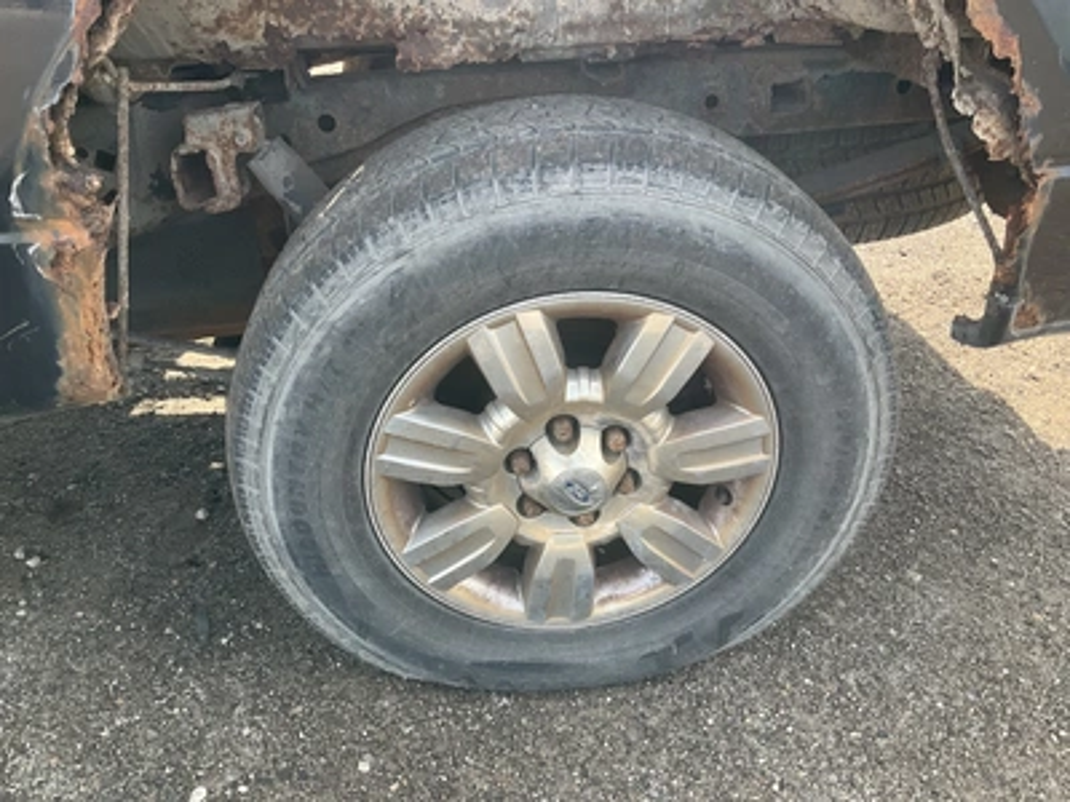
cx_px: 535
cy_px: 401
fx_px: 896
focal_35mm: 29
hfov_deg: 61.7
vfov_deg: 48.2
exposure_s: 1/150
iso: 20
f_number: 1.8
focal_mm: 3
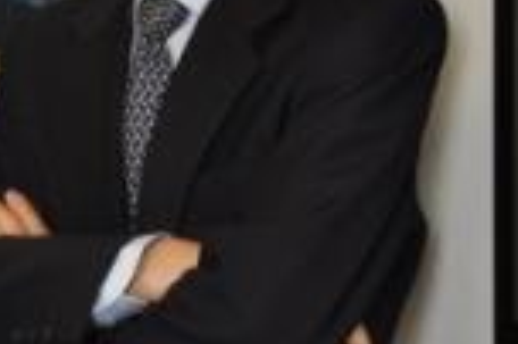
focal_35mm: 221
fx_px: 3176
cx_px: 198
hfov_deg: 9.3
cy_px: 37
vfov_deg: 6.2
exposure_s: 1/250
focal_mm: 50
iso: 400
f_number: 4.5
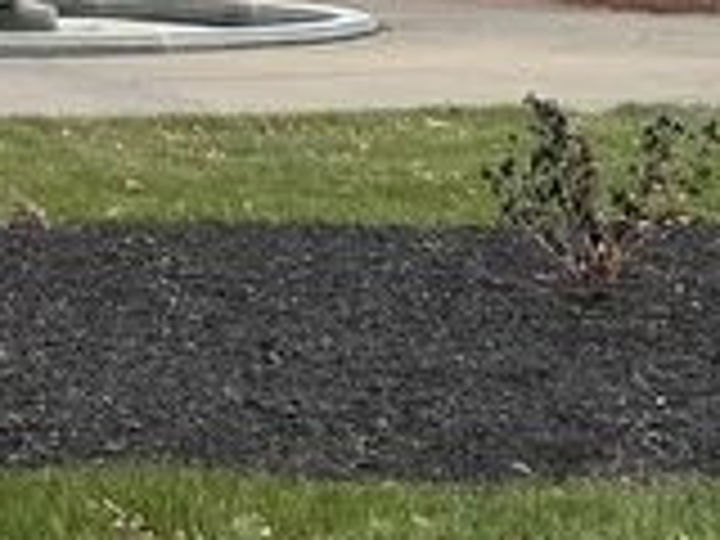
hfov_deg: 14.3
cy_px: -675
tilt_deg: +11.2
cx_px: -315
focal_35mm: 130
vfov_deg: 10.2
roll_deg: -0.6
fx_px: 2704
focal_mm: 5.7
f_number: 1.5
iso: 50
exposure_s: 1/188
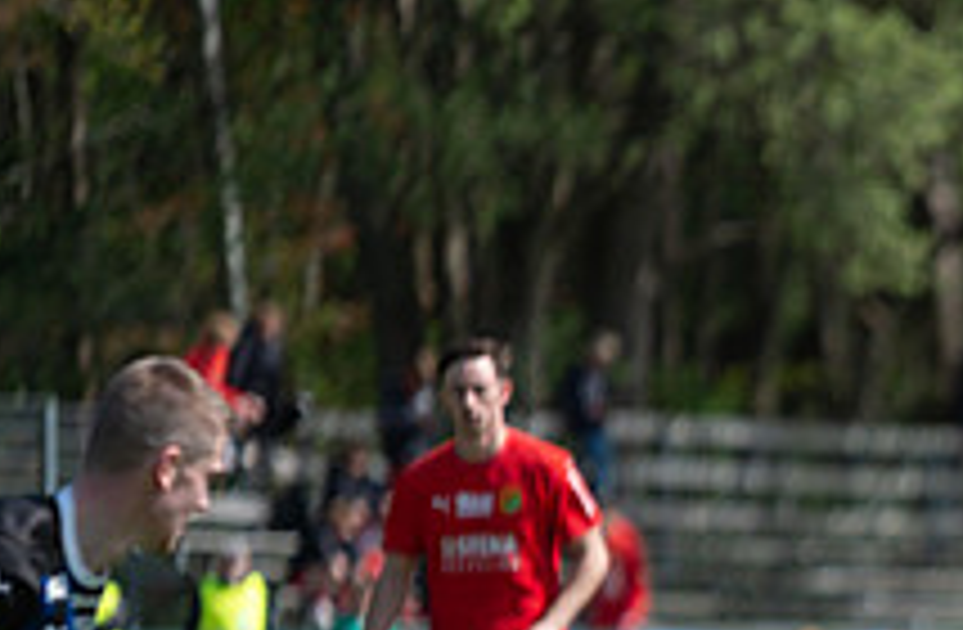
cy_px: 767
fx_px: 16462
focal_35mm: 619
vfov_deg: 2.2
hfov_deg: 3.3
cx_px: 1302
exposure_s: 1/1600
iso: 100
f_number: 3.2
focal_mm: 200
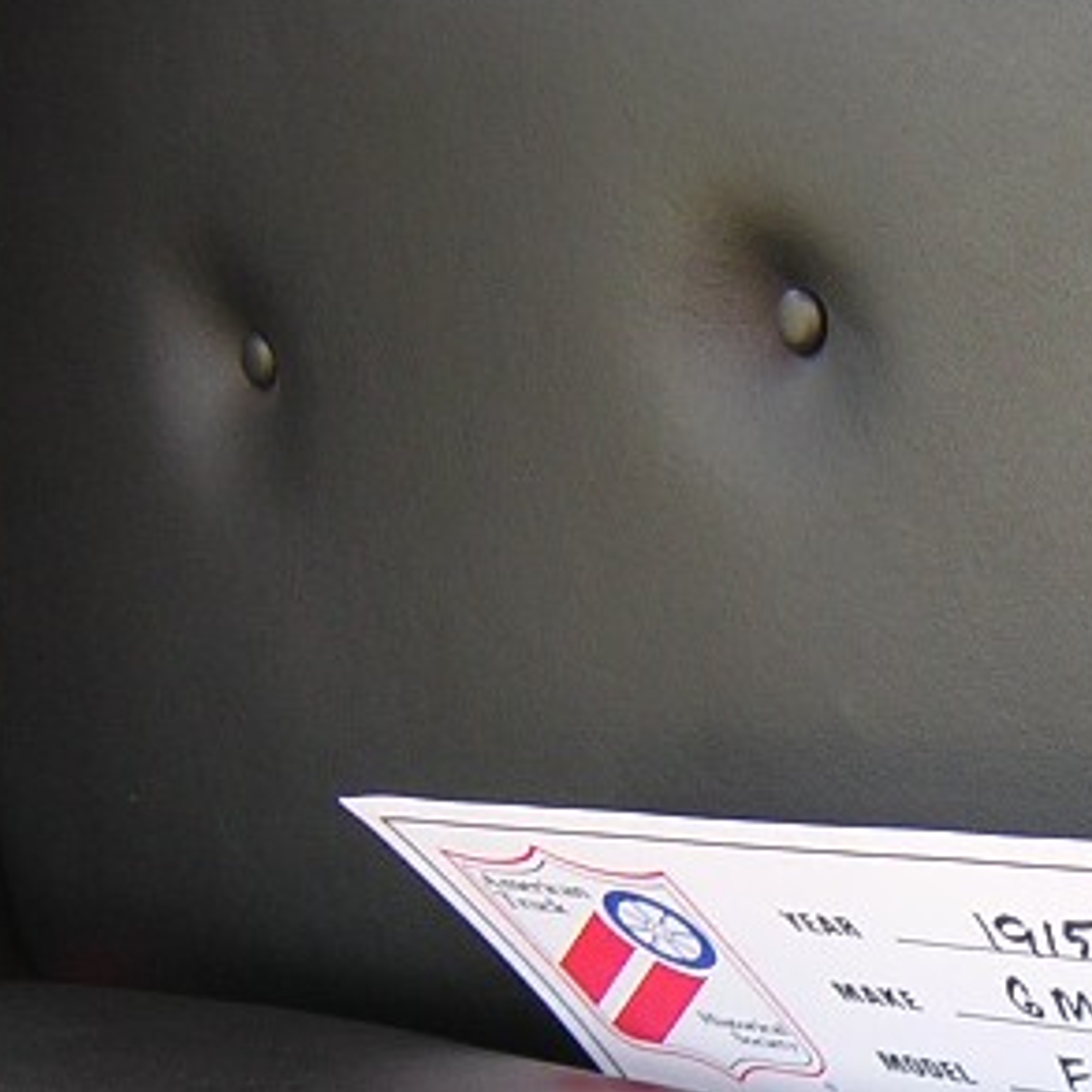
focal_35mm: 87
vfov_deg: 19.7
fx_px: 3105
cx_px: 1200
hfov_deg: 19.1
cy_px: 913
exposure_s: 1/32.5
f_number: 2.6
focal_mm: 4.7
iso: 100
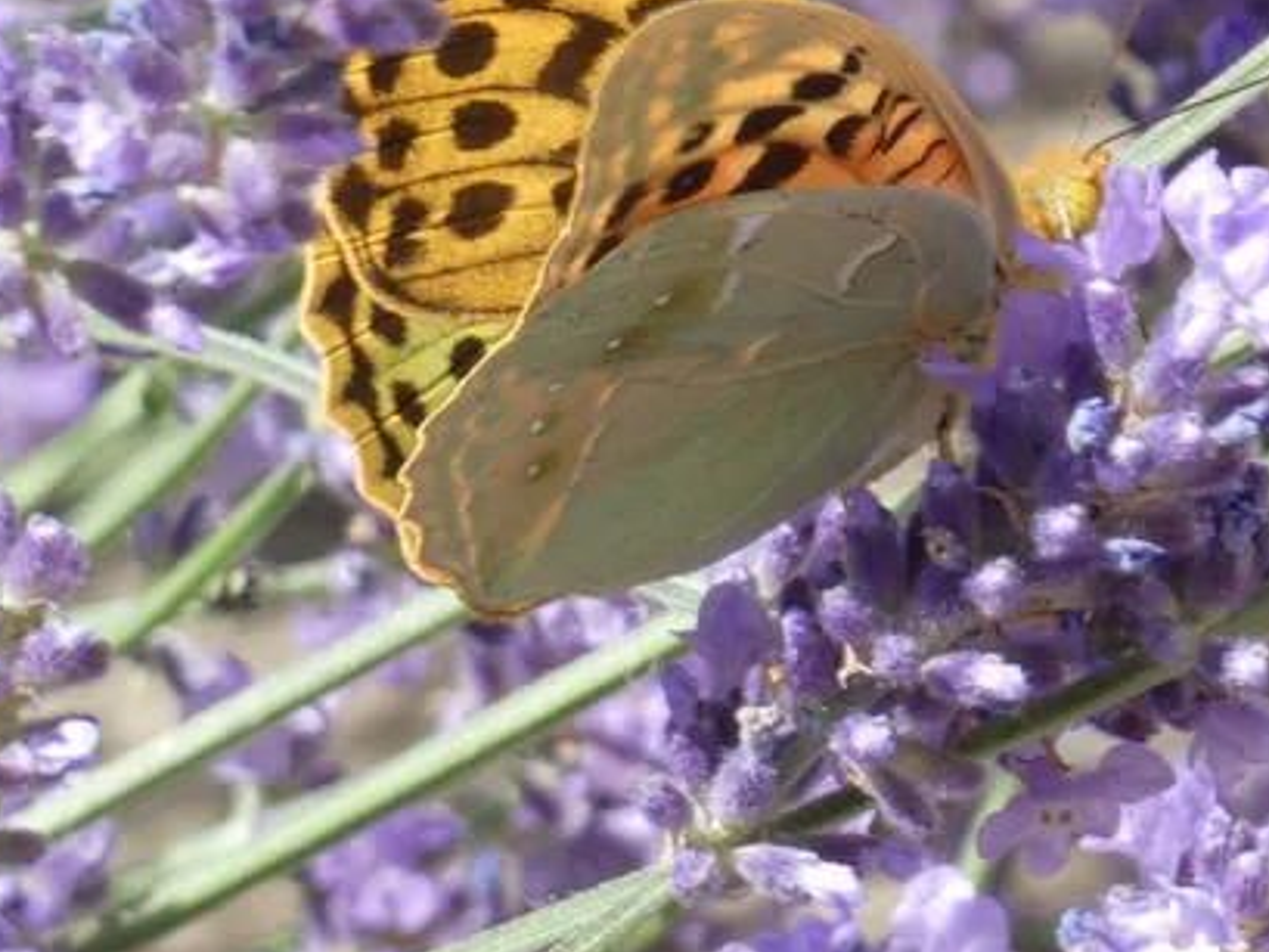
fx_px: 20095
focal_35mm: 548
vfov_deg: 2.7
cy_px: 313
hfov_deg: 3.6
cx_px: 847
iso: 80
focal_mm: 62.7
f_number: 5.6
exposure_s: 1/125
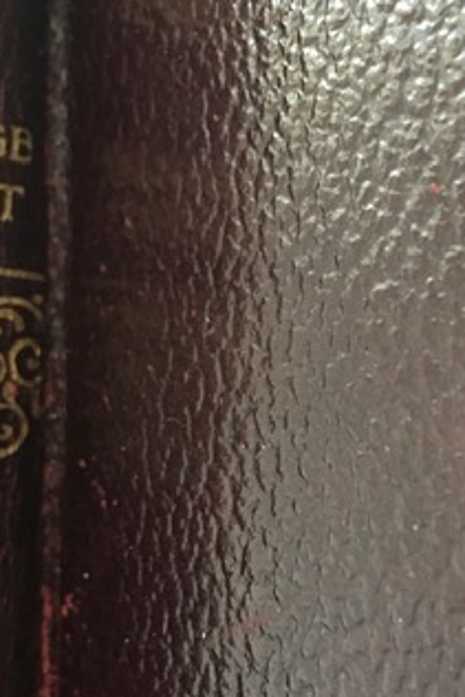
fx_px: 1180
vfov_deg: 32.7
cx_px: 324
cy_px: 430
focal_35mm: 61
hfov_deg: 22.2
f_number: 2.2
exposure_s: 1/17
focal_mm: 4.15
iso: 250
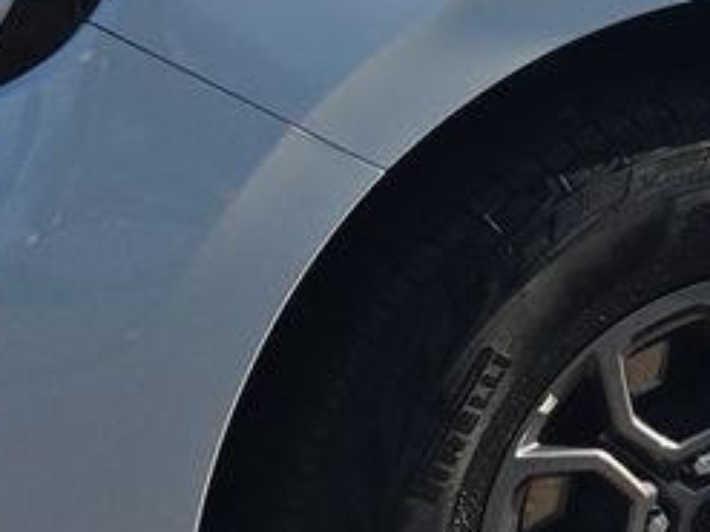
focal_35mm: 149
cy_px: -201
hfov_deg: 11.9
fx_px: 3055
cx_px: 1386
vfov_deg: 9.7
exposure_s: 1/5015
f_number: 1.4
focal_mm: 6.5
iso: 64
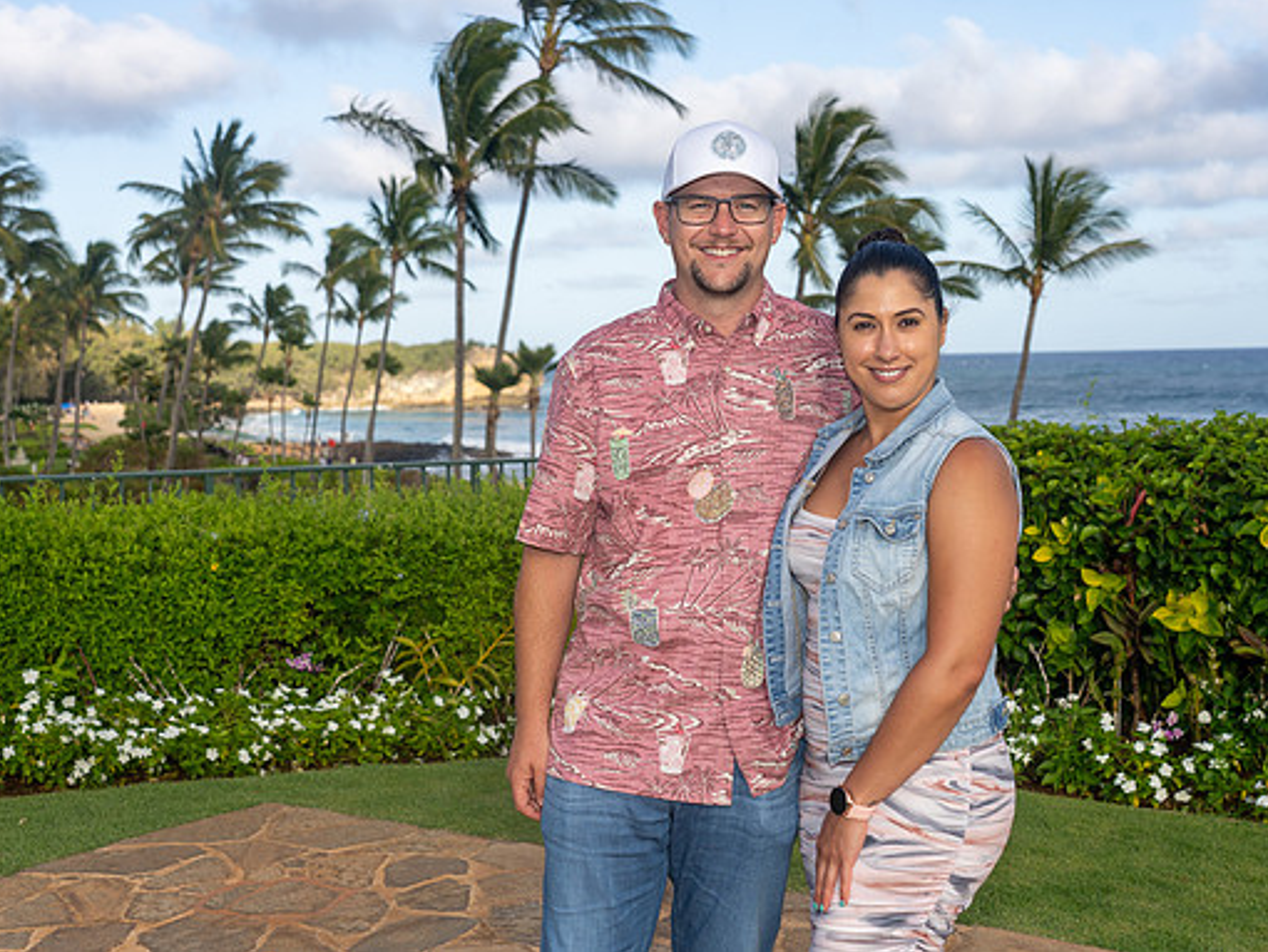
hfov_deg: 40.4
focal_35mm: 47
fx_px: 1722
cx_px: 641
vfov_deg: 30.9
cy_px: 474
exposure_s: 1/250
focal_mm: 43
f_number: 5.6
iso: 50
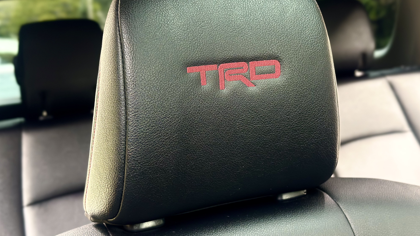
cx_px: 210
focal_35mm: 53
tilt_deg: -1.0
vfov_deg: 22.6
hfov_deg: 39.2
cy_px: 95
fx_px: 590
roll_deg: +2.8
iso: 400
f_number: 1.78
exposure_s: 1/53
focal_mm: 6.86
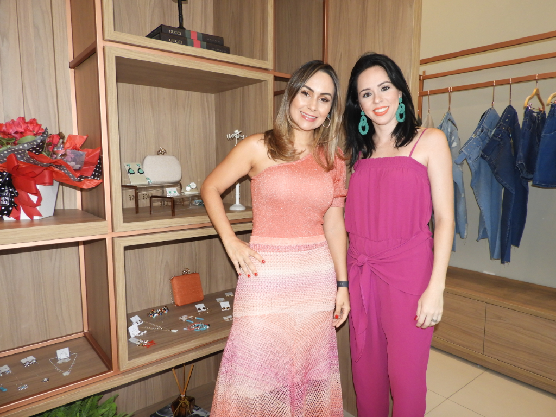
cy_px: 208
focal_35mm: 24
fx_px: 385
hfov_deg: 71.6
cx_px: 278
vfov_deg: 56.8
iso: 200
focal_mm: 4.3
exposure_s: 1/30
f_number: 3.3
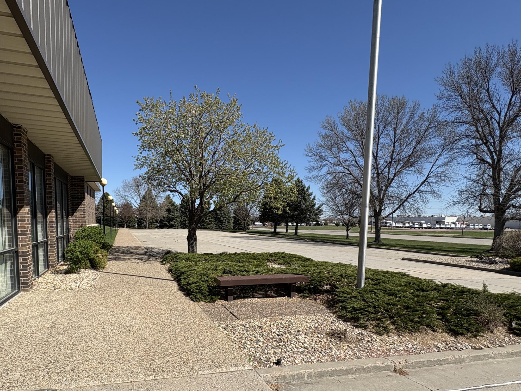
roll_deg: -0.2
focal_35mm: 21
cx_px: 203
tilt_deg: -3.6
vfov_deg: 62.5
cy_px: 246
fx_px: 316
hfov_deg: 77.9
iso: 50
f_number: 2.2
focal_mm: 2.22
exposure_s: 1/2208
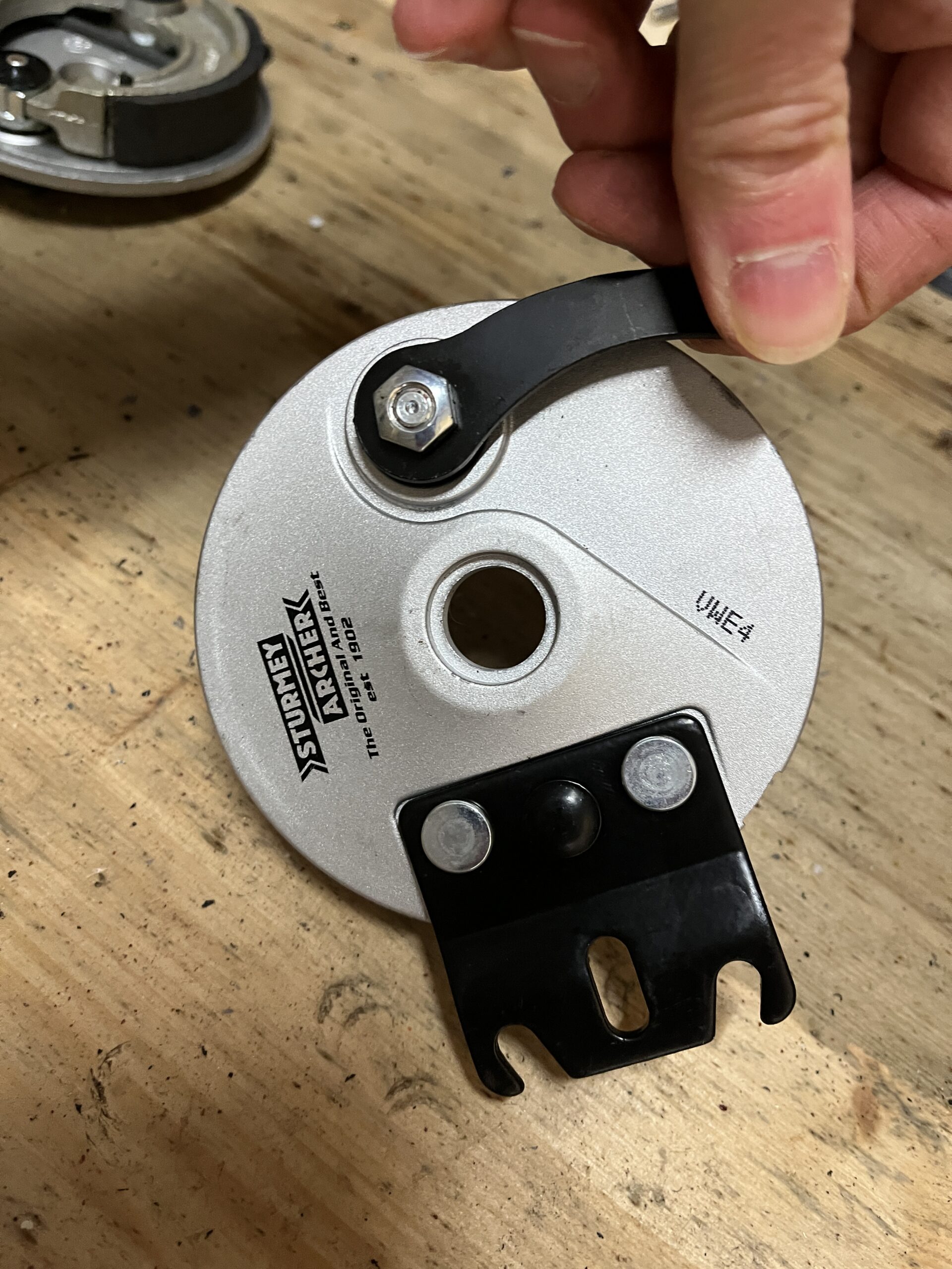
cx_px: 476
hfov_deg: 53.1
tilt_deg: -54.0
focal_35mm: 26
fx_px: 953
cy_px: 634
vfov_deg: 67.3
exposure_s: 1/50
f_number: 1.6
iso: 400
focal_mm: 5.1
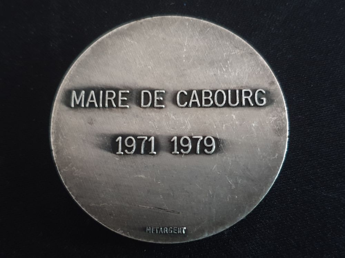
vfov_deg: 53.1
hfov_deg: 67.3
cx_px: 172
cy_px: 129
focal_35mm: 26
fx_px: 259
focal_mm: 4.3
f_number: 1.5
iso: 250
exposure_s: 1/12
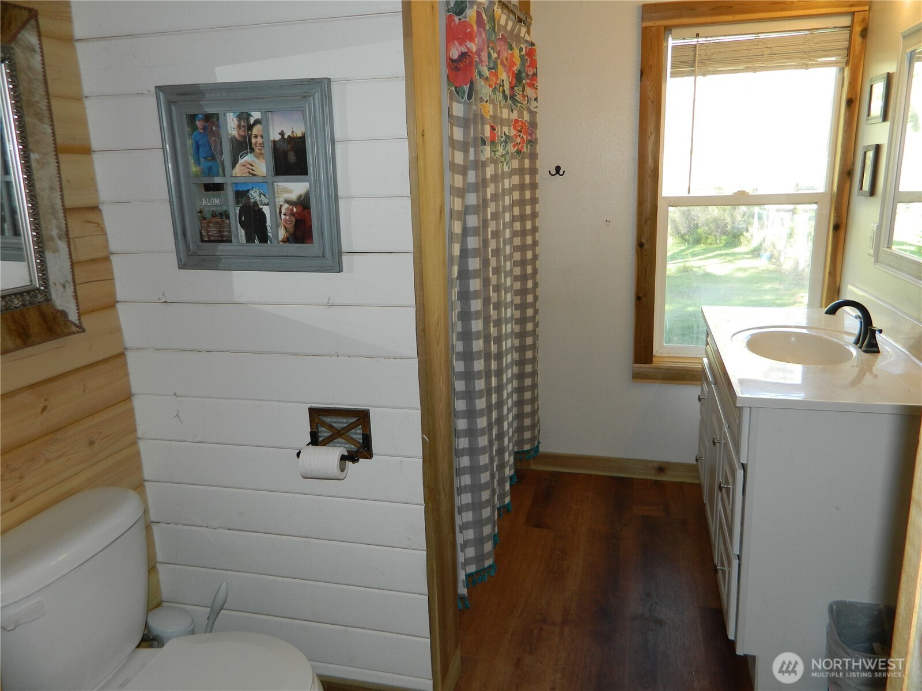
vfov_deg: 54.9
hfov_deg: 69.4
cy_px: 346
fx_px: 666
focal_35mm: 25
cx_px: 461
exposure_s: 1/30
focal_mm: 4.5
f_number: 3.1
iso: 80
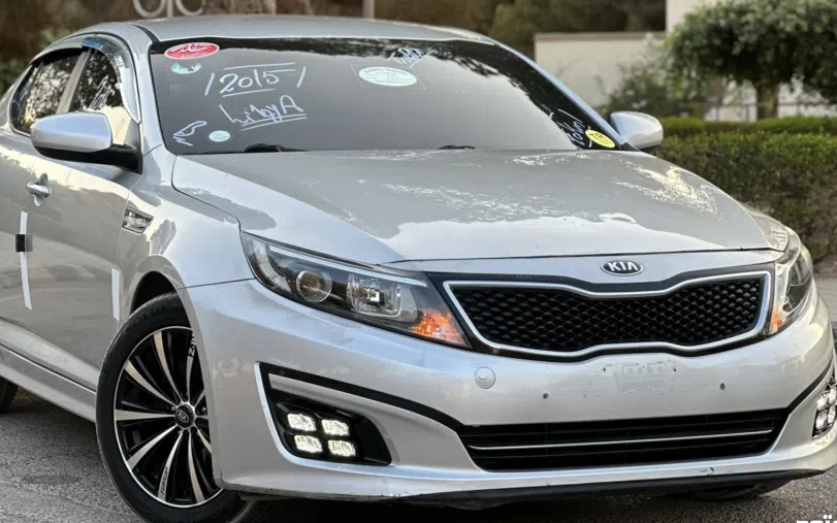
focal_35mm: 103
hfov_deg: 20.2
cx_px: 439
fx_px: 2350
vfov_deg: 12.7
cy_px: 214
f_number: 2.8
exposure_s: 1/121
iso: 50
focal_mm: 9
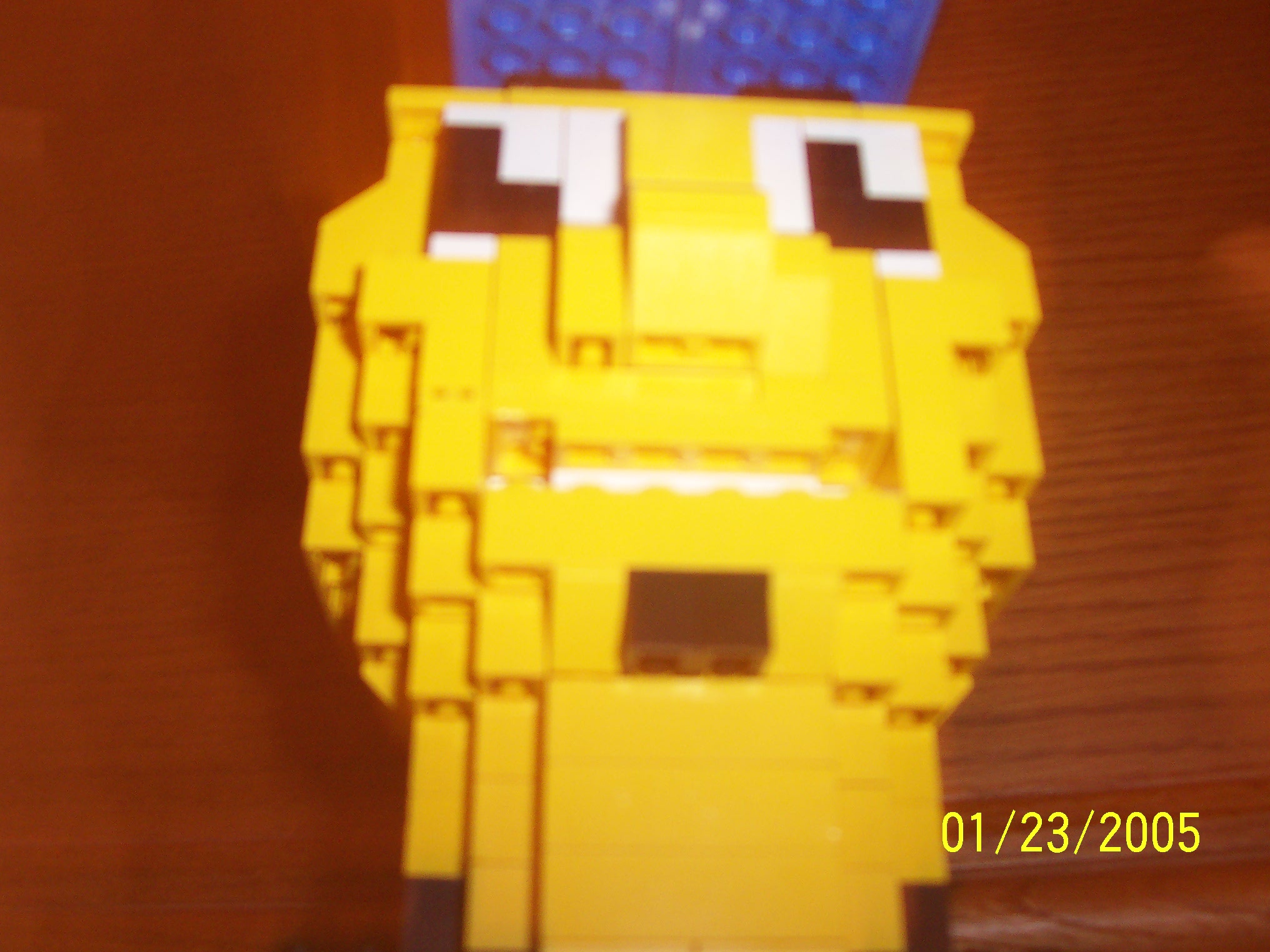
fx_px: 1357
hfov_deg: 50.1
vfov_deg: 38.7
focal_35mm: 37
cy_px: 476
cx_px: 635
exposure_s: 1/2
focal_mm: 5.6
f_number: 2.8
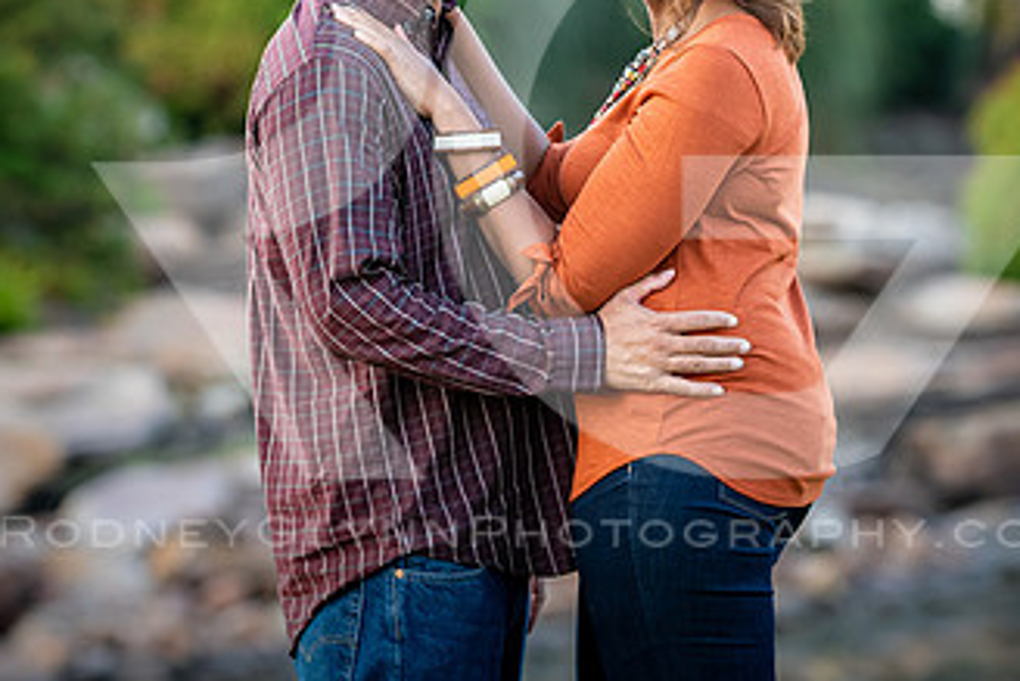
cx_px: 536
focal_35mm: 295
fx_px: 8362
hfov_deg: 7.0
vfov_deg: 4.7
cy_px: 168
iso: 400
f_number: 2.8
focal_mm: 135
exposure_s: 1/250
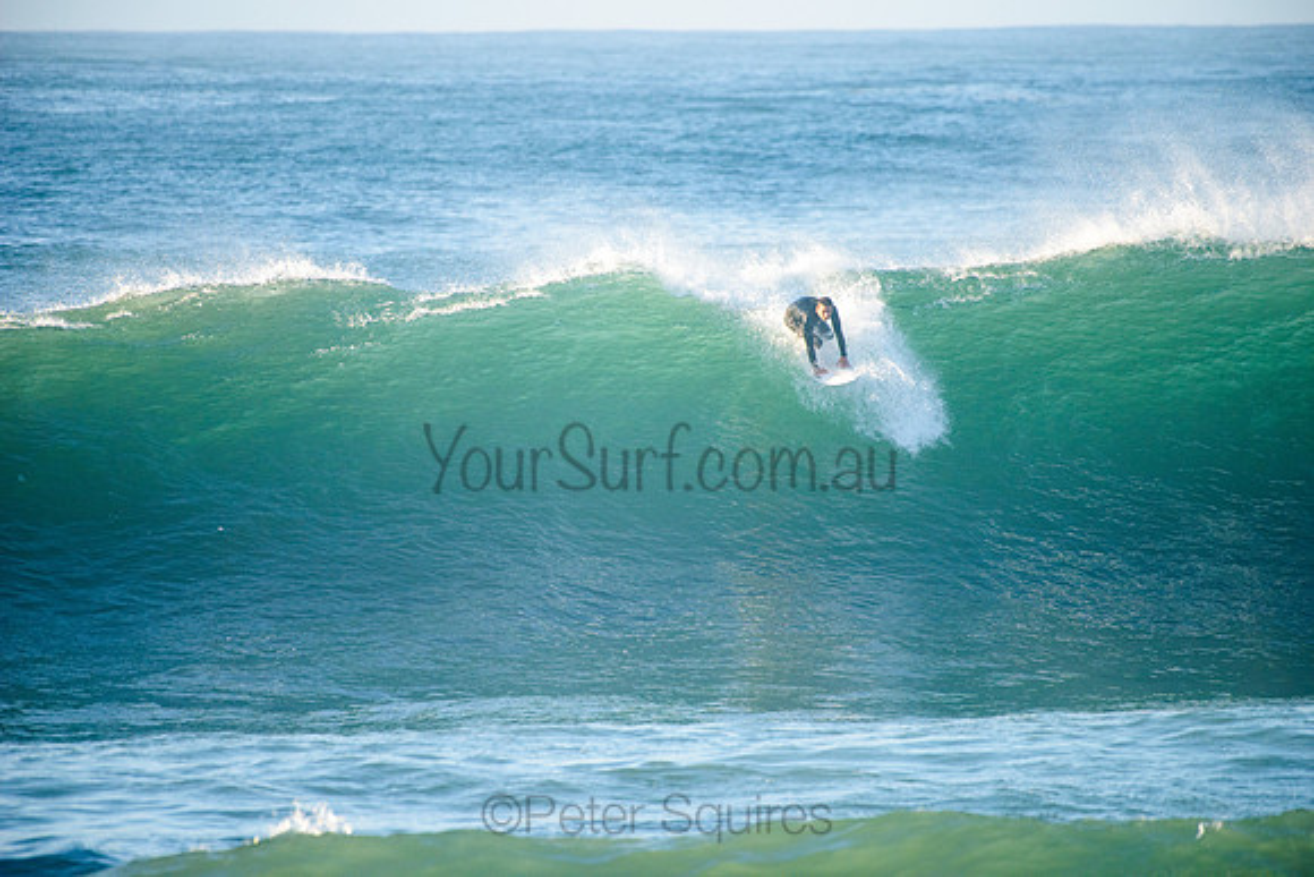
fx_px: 18257
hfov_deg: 4.1
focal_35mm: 500
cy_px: 438
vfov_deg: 2.8
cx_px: 657
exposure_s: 1/1600
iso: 500
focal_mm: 500
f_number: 5.6
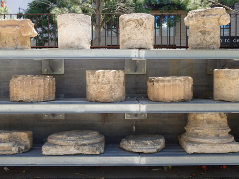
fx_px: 318
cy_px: 90
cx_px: 120
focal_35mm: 46
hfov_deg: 41.2
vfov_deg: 31.5
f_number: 4.9
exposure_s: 1/125
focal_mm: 8.3
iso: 125
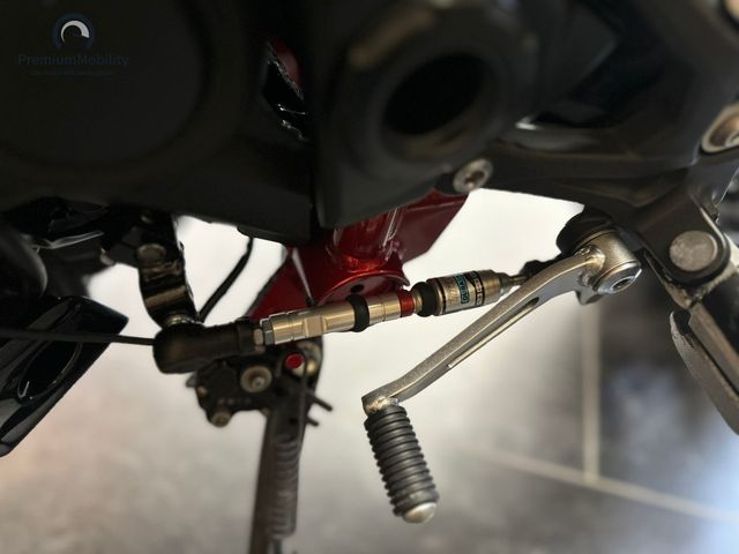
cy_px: 277
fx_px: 512
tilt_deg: -38.4
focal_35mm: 24
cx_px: 370
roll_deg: -2.4
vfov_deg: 56.8
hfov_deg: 71.6
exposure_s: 1/50
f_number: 1.78
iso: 250
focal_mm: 6.86
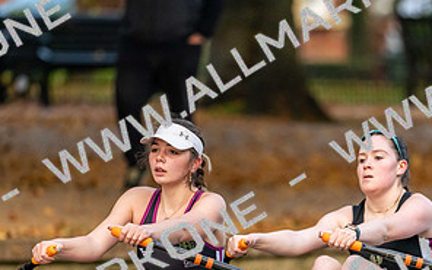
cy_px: 188
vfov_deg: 1.6
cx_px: 223
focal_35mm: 798
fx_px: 9395
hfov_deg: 2.6
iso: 3200
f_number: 4.5
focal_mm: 400
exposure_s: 1/2500
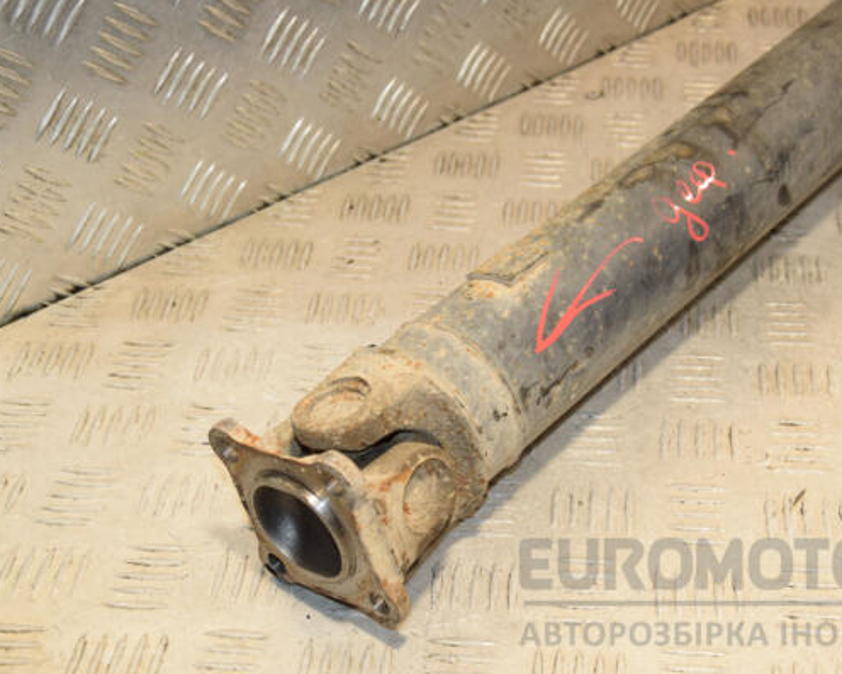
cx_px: 487
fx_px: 1485
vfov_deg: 25.6
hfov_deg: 31.6
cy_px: 338
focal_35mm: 60
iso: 800
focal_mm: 35
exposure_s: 1/200
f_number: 7.1
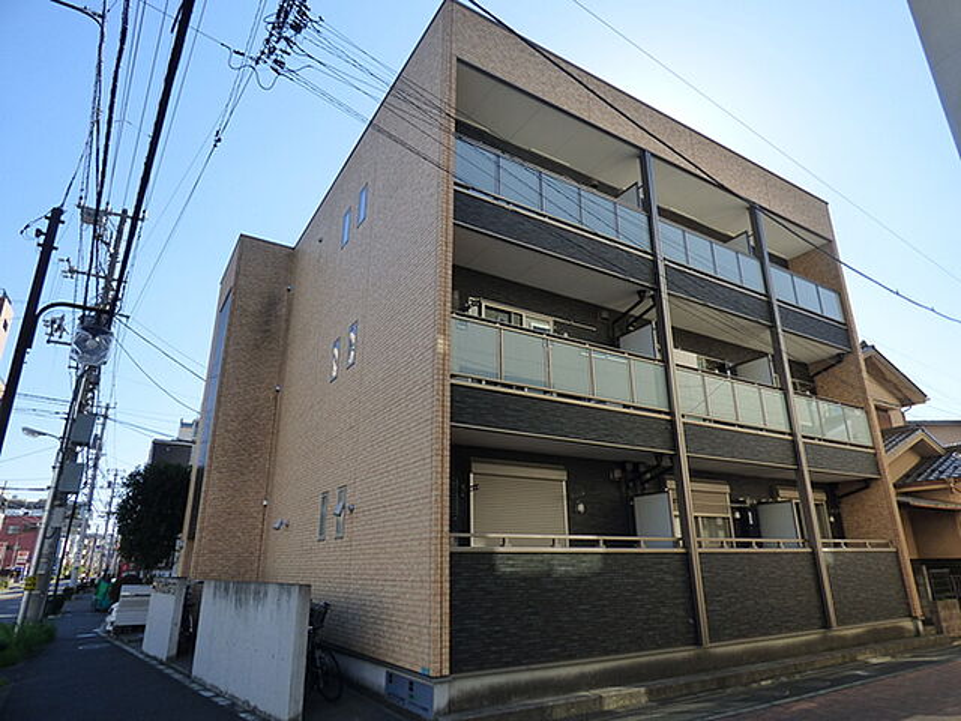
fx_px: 555
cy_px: 360
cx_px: 480
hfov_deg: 81.7
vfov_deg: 66.0
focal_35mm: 20
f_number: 4
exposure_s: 1/640
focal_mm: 3.58
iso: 200
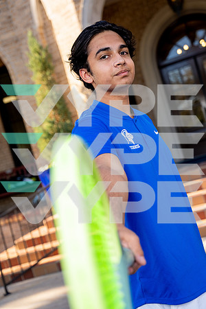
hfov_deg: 22.6
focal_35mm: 60
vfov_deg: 33.4
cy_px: 154
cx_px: 103
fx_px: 515
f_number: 4
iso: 100
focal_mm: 60
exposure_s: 1/250
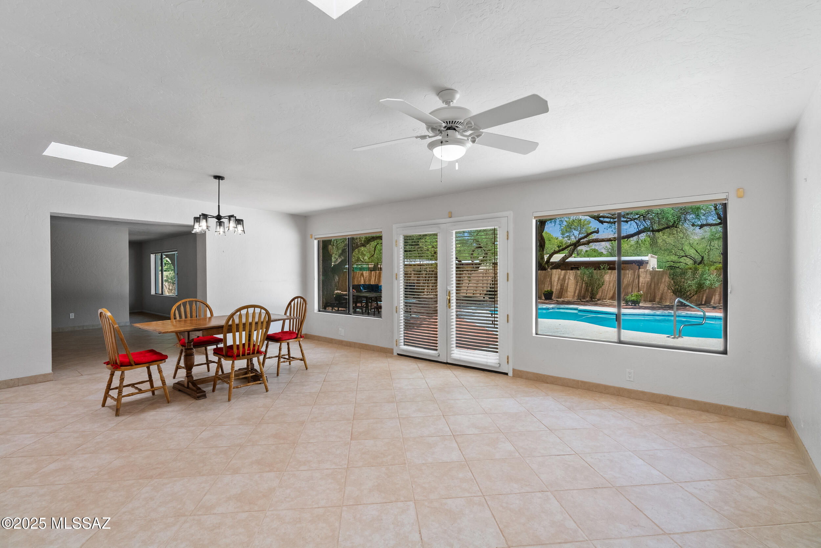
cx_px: 410
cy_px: 274
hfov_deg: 96.7
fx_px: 365
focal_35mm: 16
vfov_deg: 73.8
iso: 400
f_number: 8
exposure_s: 1/10
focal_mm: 16
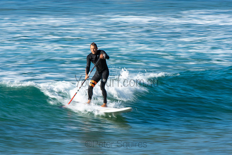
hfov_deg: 4.2
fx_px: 3191
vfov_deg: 2.8
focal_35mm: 495
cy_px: 78
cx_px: 116
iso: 100
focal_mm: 330
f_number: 25
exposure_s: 1/20
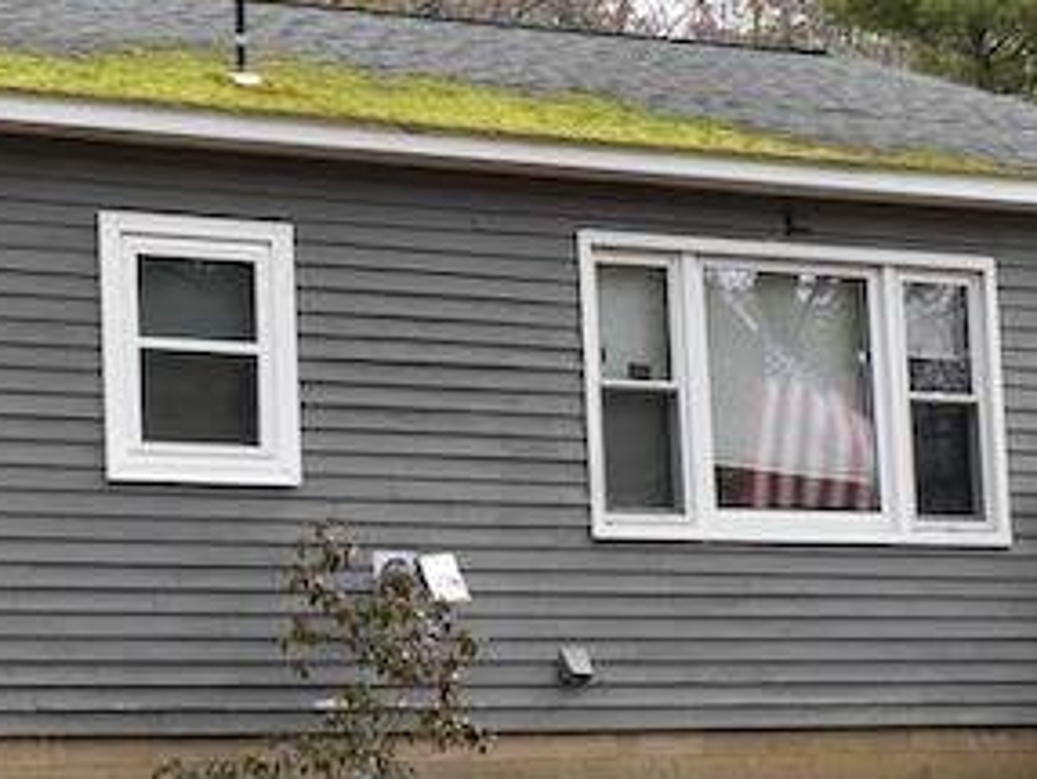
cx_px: -51
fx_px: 3560
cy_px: 513
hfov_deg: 16.2
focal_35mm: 119
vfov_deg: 12.5
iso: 200
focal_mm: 23
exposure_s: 1/250
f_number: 8
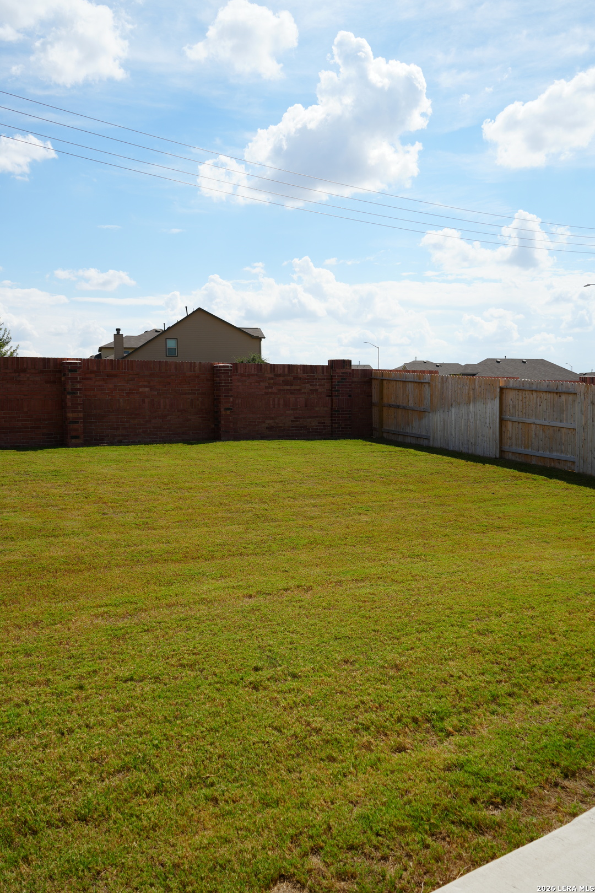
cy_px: 446
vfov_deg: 63.7
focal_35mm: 29
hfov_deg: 45.0
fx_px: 719
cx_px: 298
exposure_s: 1/200
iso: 100
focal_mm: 29
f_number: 10
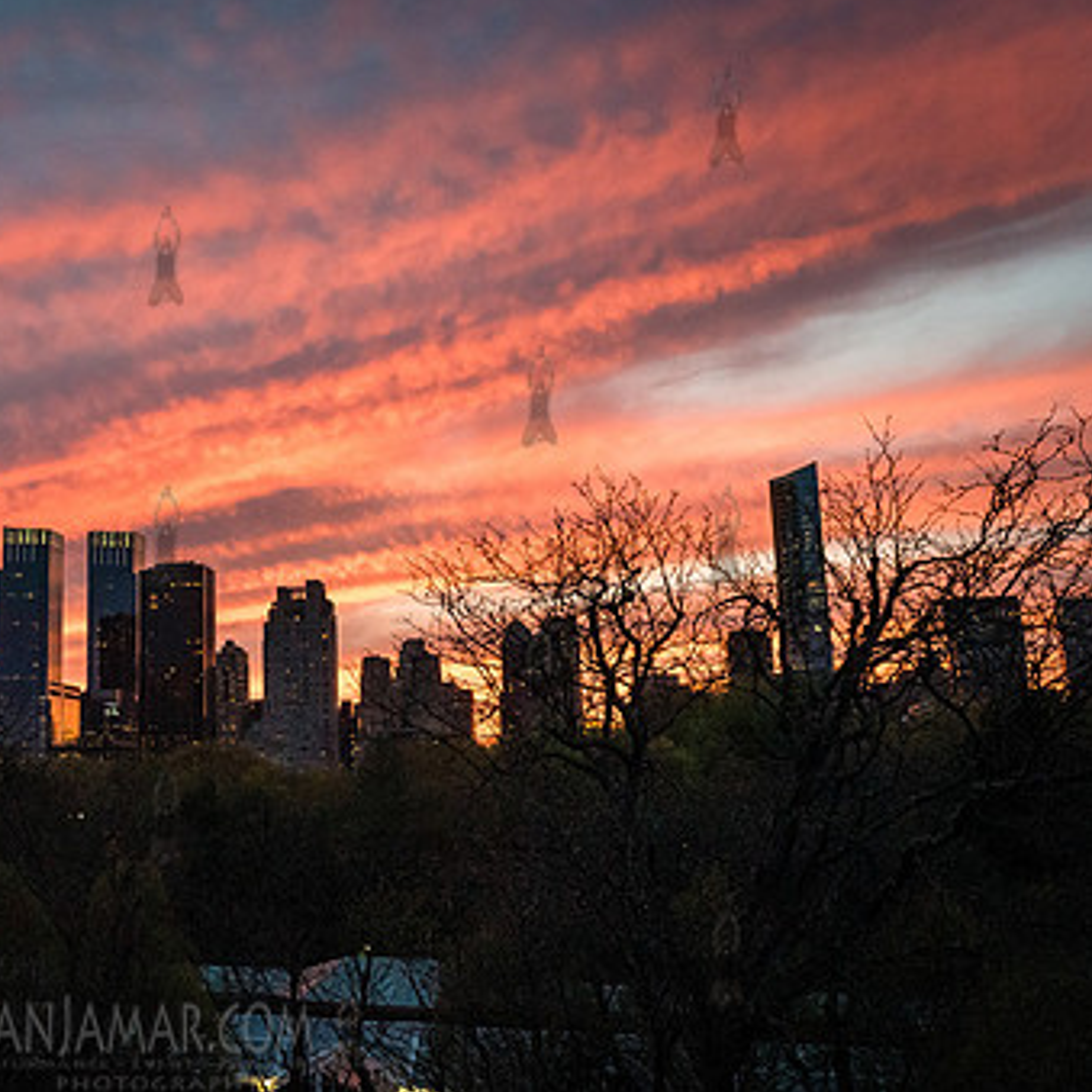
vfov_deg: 47.2
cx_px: 164
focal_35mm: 35
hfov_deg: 44.1
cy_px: 598
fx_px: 1249
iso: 5000
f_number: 5.6
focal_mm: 24
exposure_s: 1/320
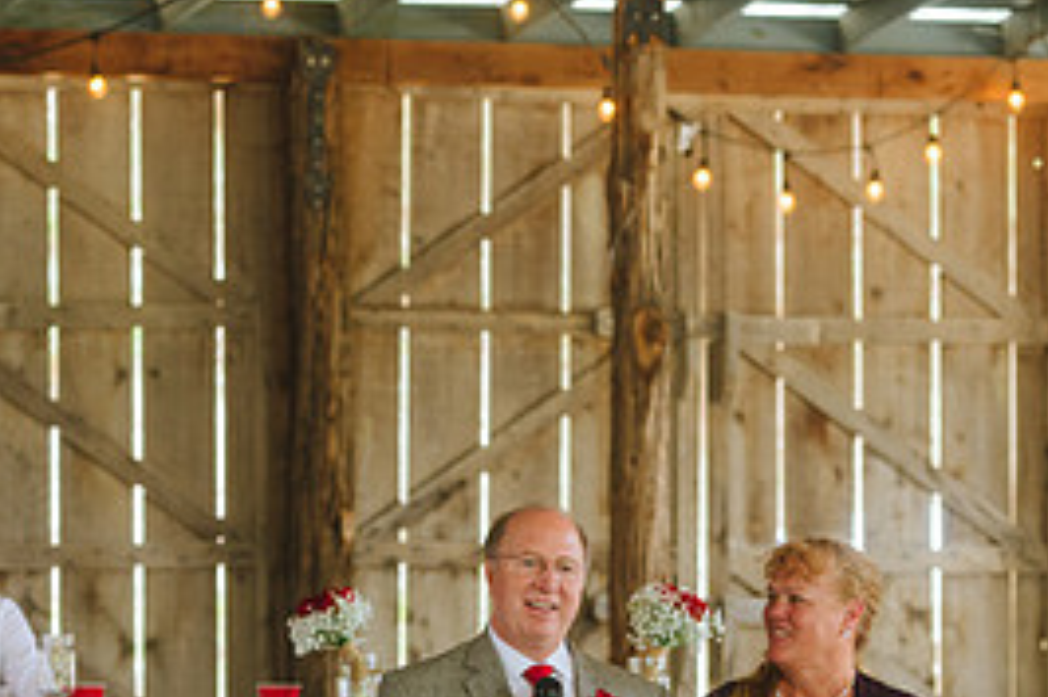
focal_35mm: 218
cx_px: 280
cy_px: 675
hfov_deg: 9.4
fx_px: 6342
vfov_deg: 6.3
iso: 250
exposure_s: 1/60
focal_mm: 100
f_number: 2.8
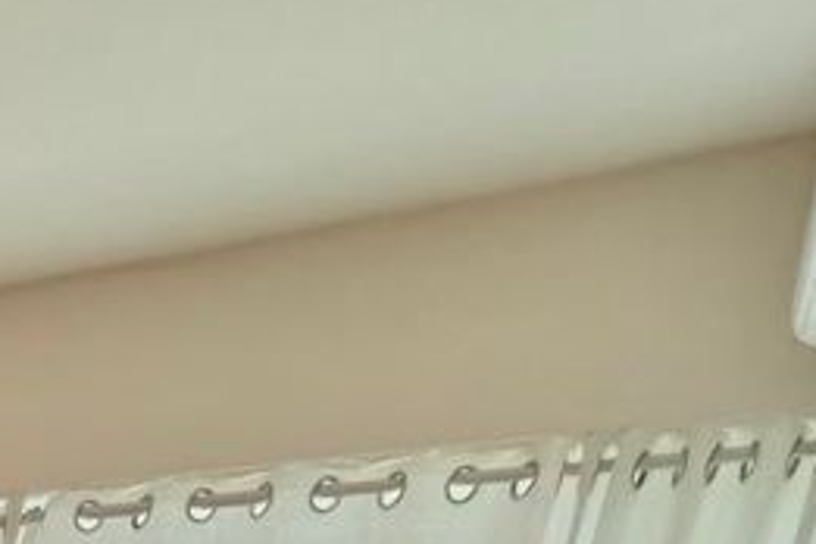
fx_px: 1519
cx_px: -782
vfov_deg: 14.2
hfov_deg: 19.2
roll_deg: -2.9
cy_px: 1285
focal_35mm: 67
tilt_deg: -16.9
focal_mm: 2.22
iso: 640
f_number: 2.2
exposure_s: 1/60
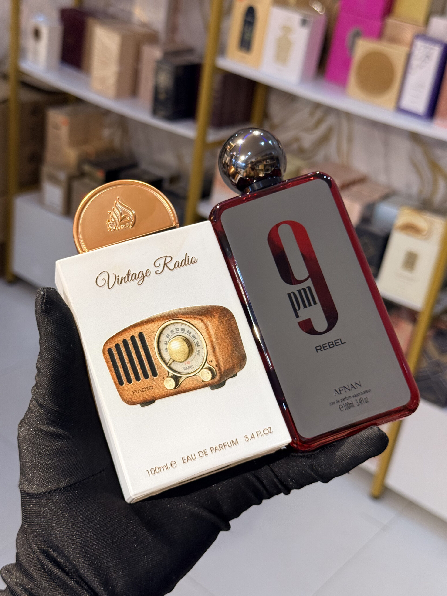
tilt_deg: -27.1
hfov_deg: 30.3
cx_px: 224
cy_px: 298
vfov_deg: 39.7
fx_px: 826
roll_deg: -10.3
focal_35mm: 48
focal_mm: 6.76
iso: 160
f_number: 1.78
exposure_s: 1/50
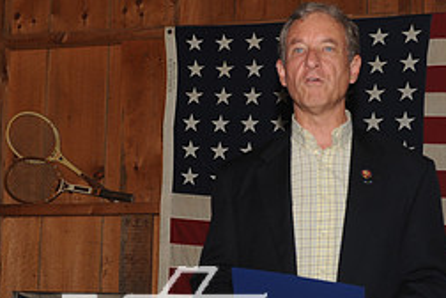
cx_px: 165
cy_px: 215
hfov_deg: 22.1
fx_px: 1140
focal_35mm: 92
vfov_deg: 14.8
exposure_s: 1/60
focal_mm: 40
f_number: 5.6
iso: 320
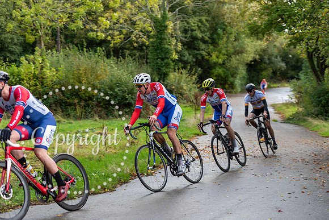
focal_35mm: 70
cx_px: 164
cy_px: 110
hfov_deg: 28.8
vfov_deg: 19.5
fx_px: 640
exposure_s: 1/400
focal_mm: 70
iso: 200
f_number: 3.2
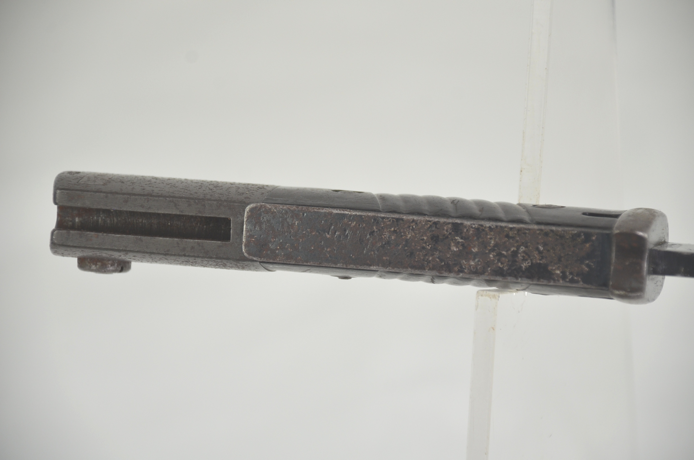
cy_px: 230
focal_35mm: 202
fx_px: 3896
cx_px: 347
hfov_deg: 10.2
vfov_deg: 6.8
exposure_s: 1/250
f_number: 5.6
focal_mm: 135
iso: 450
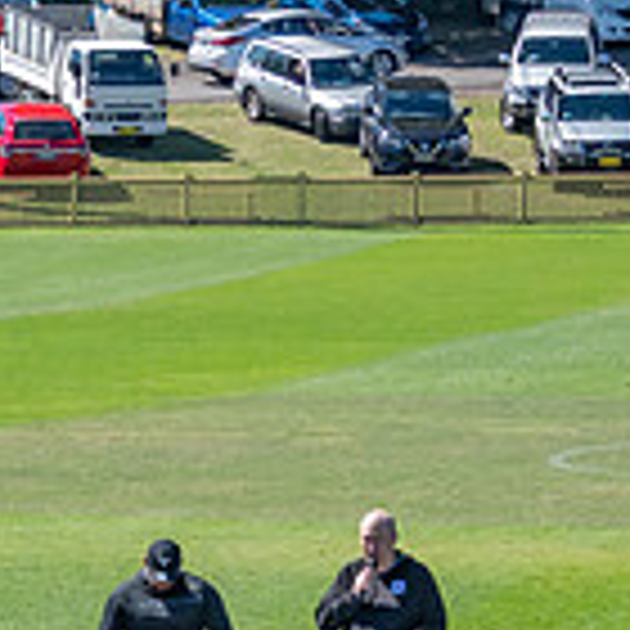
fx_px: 9122
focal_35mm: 443
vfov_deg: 3.9
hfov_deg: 4.0
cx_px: 148
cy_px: 718
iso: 800
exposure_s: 1/1250
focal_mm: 80
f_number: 8
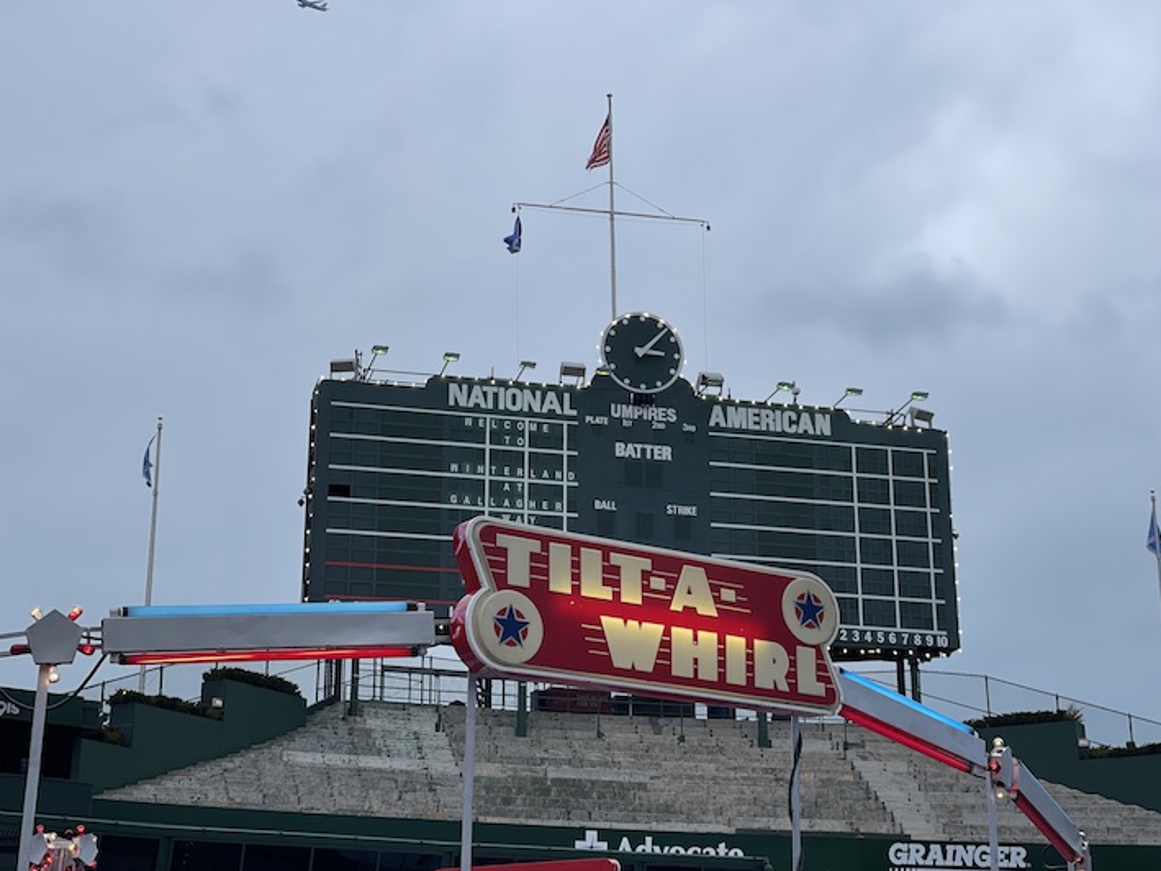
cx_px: 588
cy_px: 440
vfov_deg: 22.6
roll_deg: +0.3
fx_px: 2180
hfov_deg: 29.8
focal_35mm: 65
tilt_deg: +19.1
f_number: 2.2
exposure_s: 1/230
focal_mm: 7.5
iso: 20
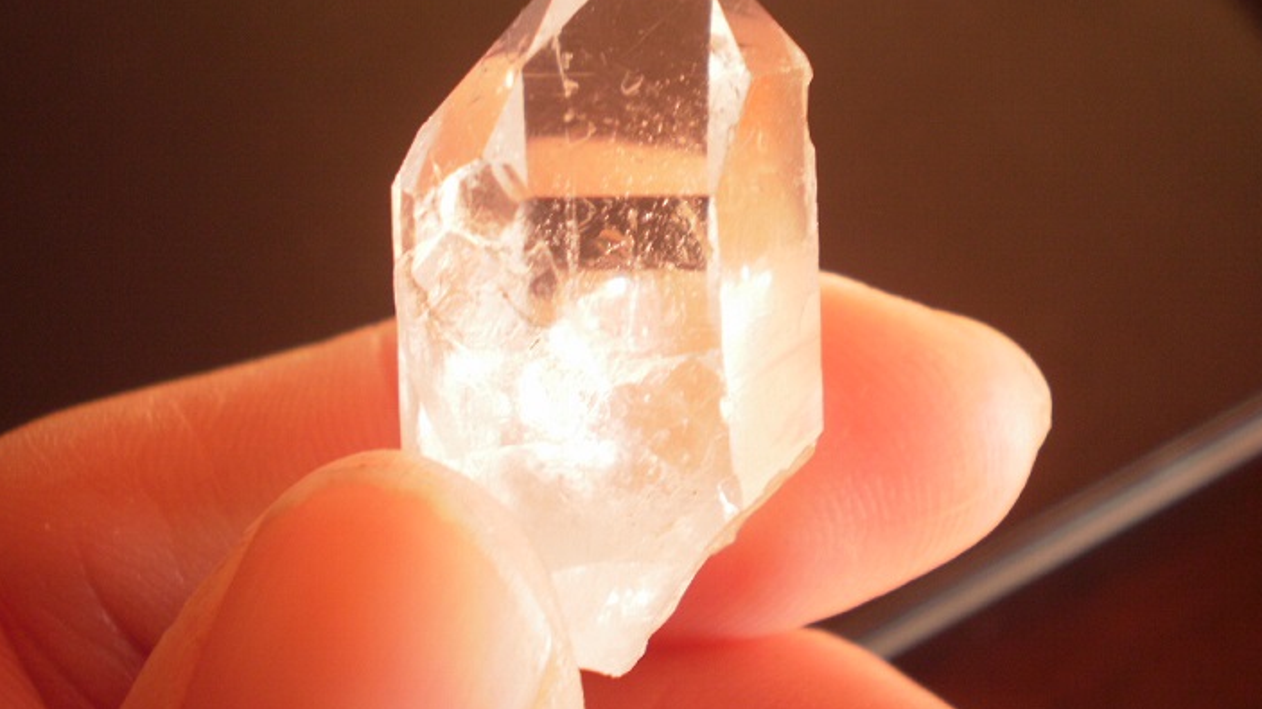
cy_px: 230
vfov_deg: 23.8
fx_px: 1673
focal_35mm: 50
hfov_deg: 41.3
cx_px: 643
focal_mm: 7.4
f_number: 3.5
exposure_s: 1/13
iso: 125
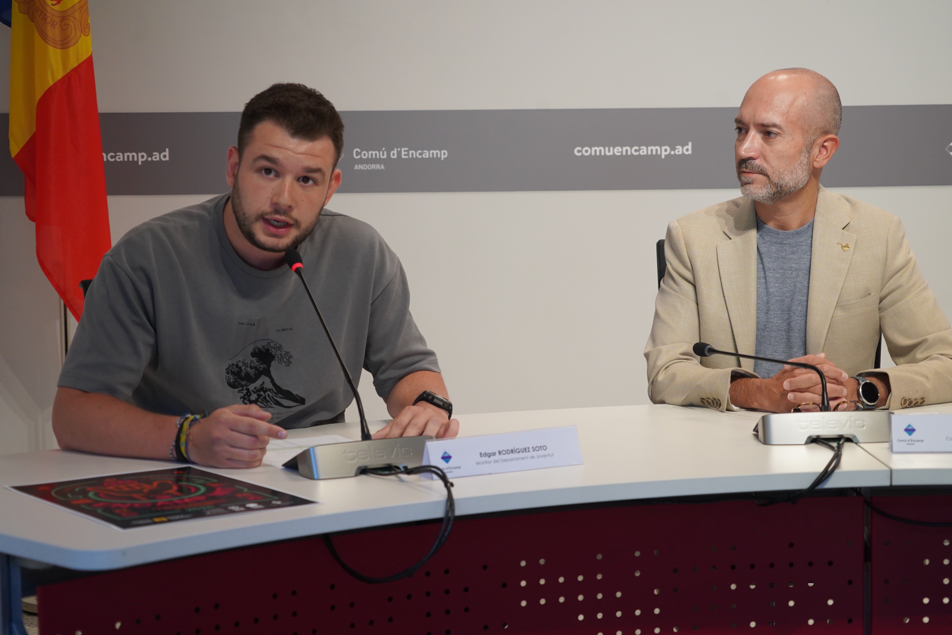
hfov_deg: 28.8
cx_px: 476
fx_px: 1851
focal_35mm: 70
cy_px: 318
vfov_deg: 19.5
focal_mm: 70
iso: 2500
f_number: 5.6
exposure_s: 1/160
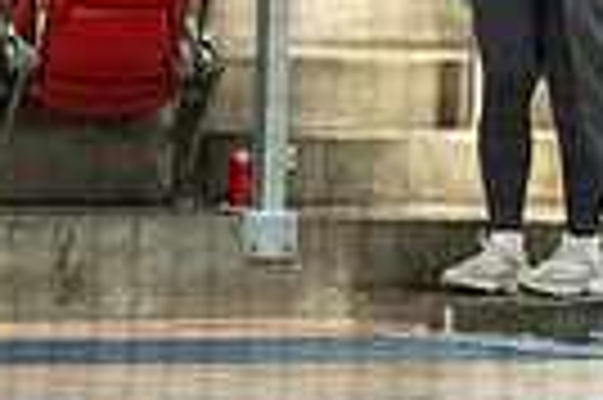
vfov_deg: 2.0
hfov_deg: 3.0
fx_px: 11627
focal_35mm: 695
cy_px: -101
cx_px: 1174
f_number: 2.8
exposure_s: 1/500
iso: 5000
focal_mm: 160
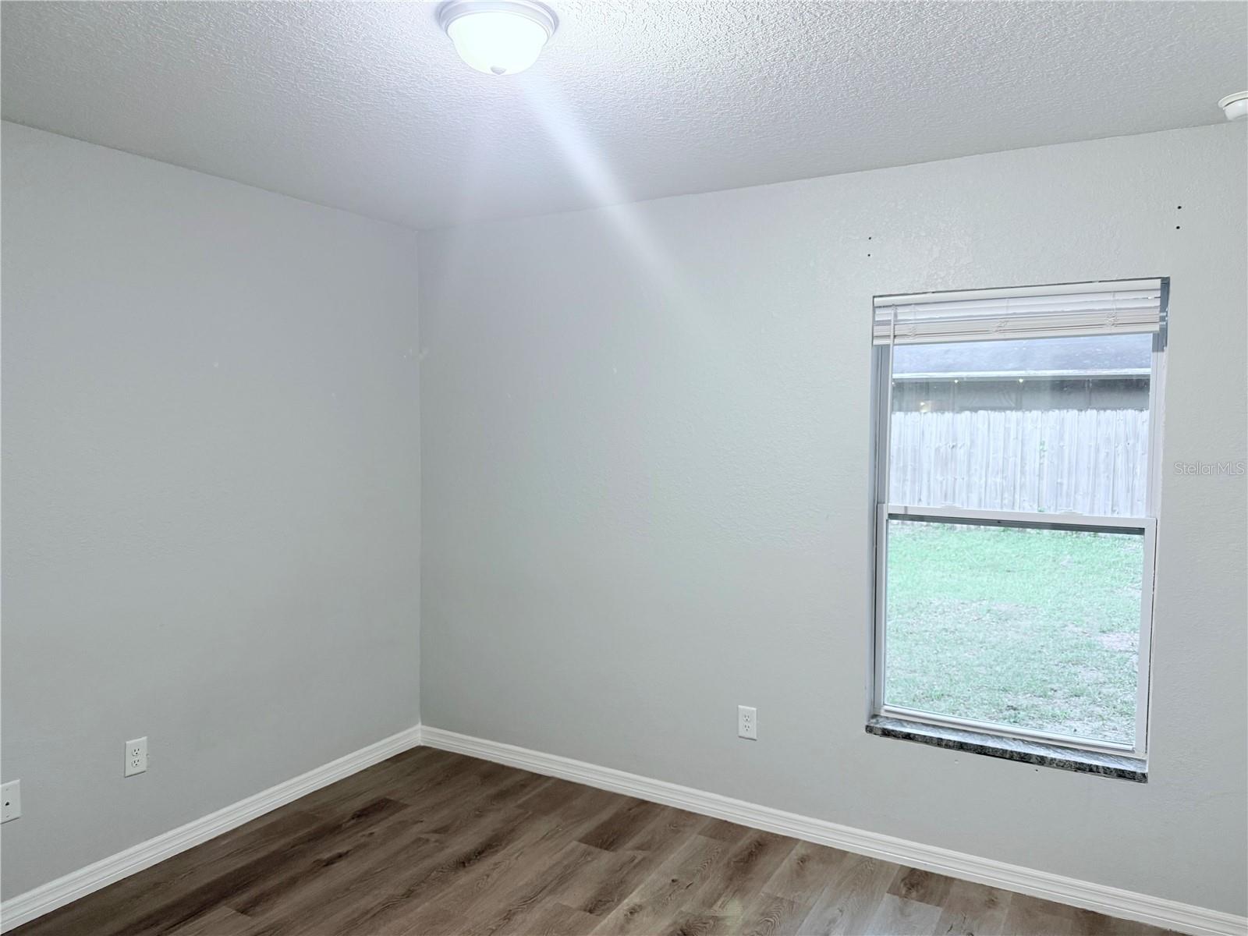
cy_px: 468
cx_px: 624
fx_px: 865
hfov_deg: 71.6
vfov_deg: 56.8
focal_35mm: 24
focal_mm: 6.76
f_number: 1.78
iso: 250
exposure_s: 1/60
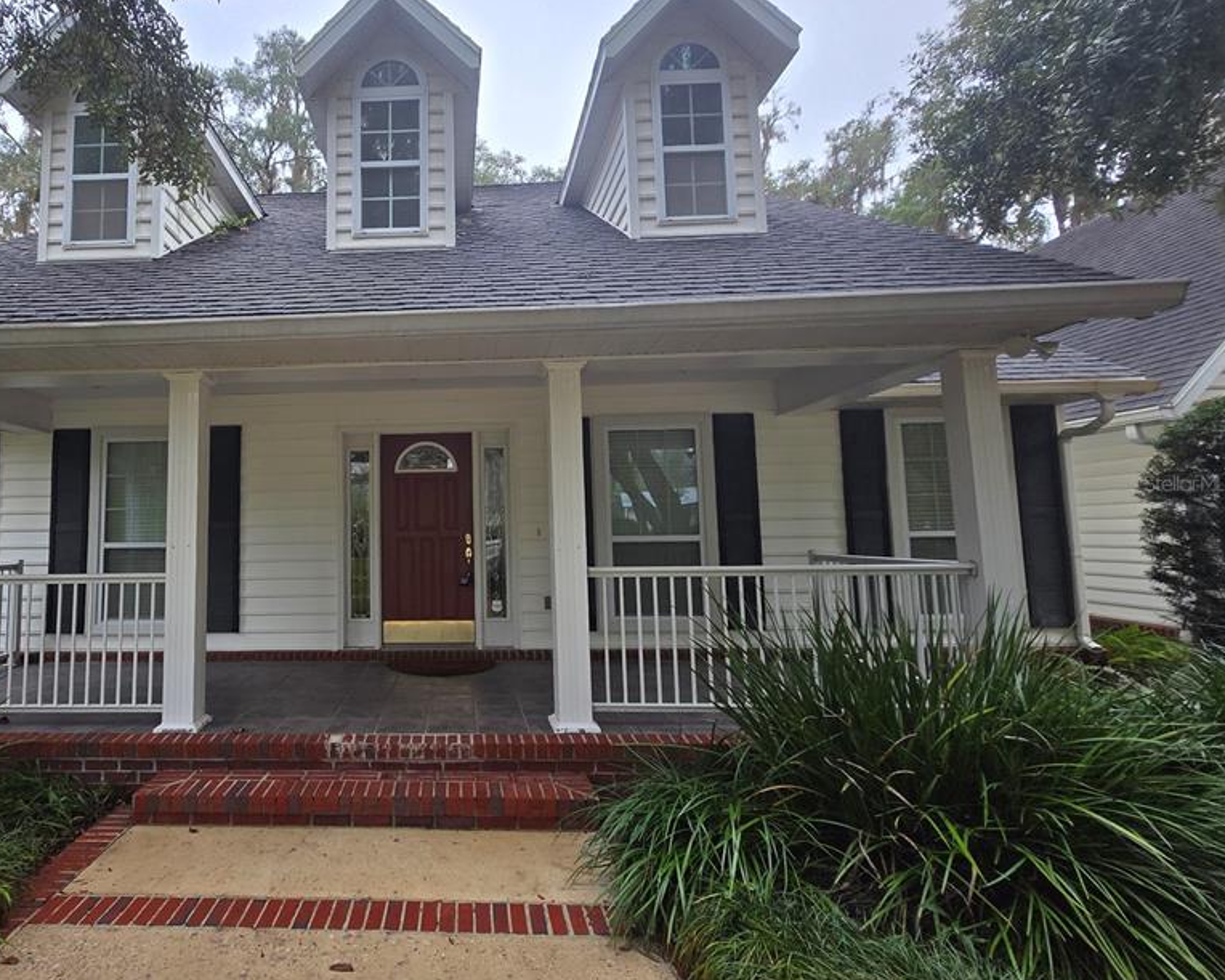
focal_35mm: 17
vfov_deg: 77.0
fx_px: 616
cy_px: 483
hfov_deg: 86.8
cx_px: 420
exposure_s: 1/120
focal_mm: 1.7
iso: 25
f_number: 2.2
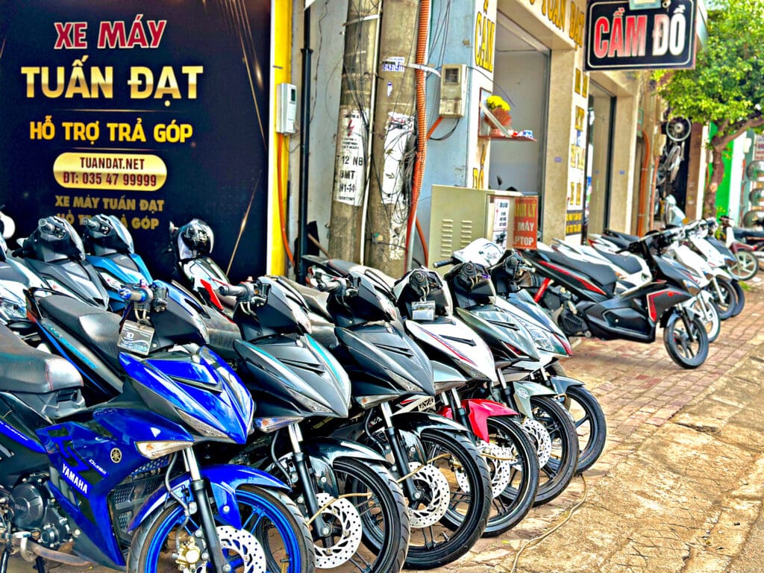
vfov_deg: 30.3
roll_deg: -2.1
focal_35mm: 48
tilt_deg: -5.2
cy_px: 286
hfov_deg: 39.7
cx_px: 382
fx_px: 1059
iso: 80
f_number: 1.78
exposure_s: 1/850
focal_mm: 6.86
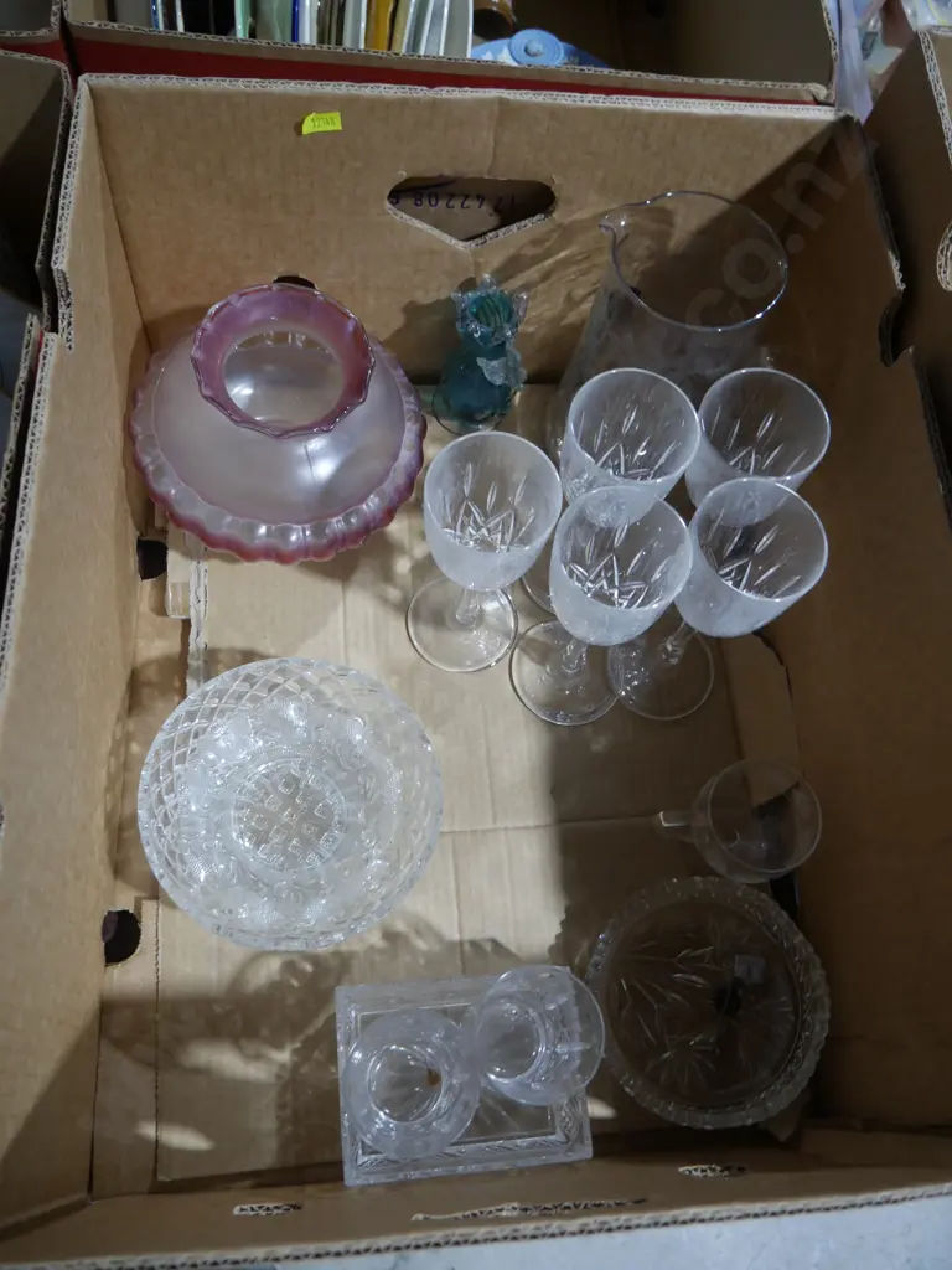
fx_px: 1027
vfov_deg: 63.4
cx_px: 476
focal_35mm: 28
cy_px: 635
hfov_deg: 49.7
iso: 400
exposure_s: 1/60
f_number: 3.5
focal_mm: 14
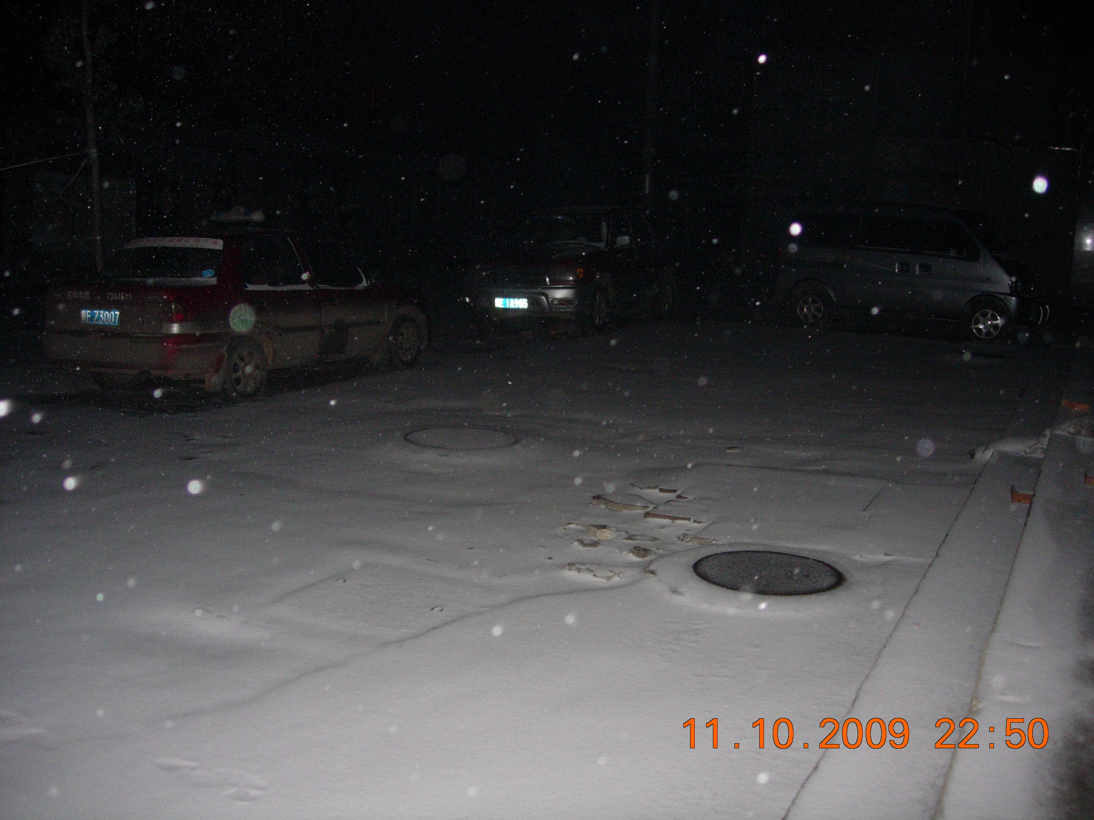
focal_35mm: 38
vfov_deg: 37.7
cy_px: 410
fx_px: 1201
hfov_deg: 49.0
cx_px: 547
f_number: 2.8
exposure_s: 1/161
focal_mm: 7.8
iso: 200
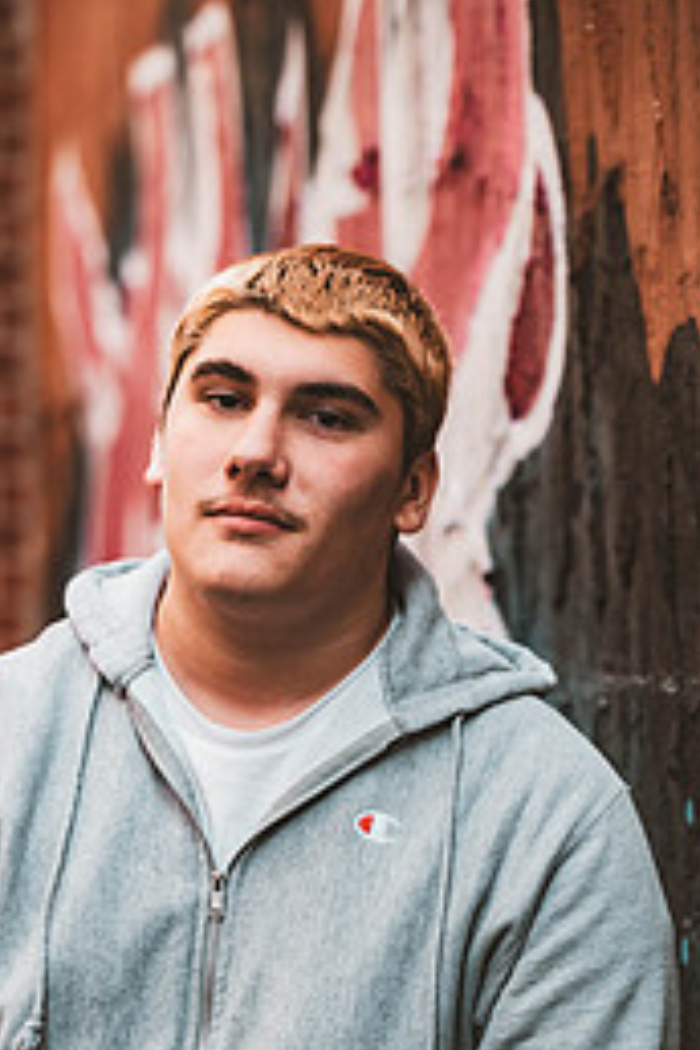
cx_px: 269
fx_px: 5191
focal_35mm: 178
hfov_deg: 7.7
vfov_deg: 11.5
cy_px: 716
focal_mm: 102
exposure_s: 1/400
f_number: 2.8
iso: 1600
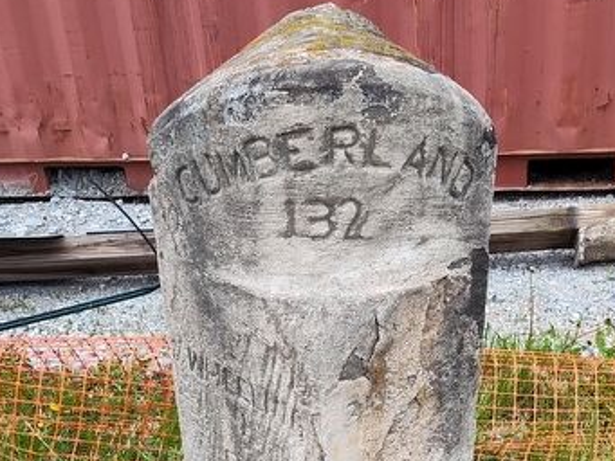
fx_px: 960
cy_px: 456
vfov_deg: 25.8
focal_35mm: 54
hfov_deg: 35.4
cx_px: 375
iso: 100
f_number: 1.8
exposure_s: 1/231
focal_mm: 5.56
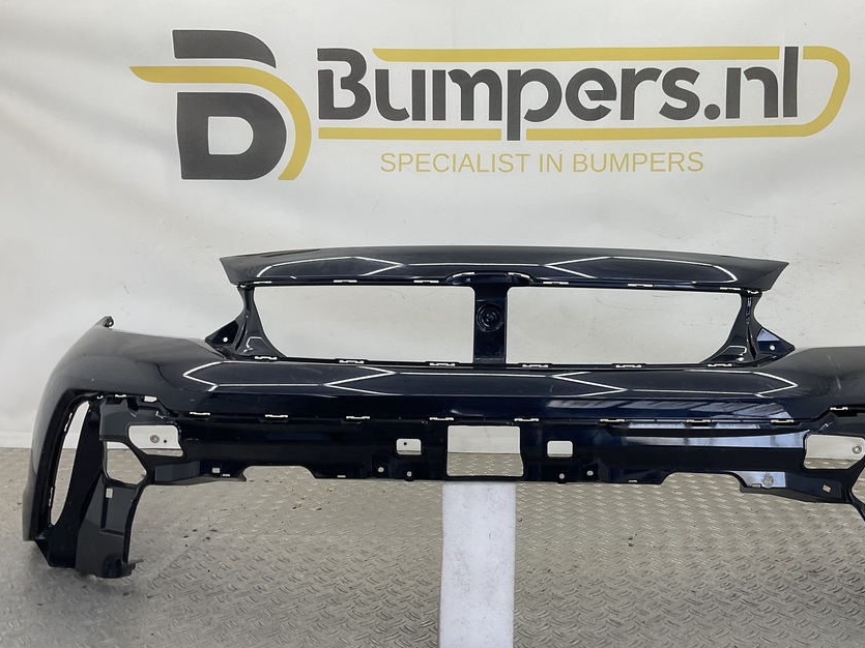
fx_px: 874
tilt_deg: -11.4
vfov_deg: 40.6
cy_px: 356
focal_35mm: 35
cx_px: 512
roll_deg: -1.7
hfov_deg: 52.3
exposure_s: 1/120
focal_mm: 3
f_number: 1.8
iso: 20
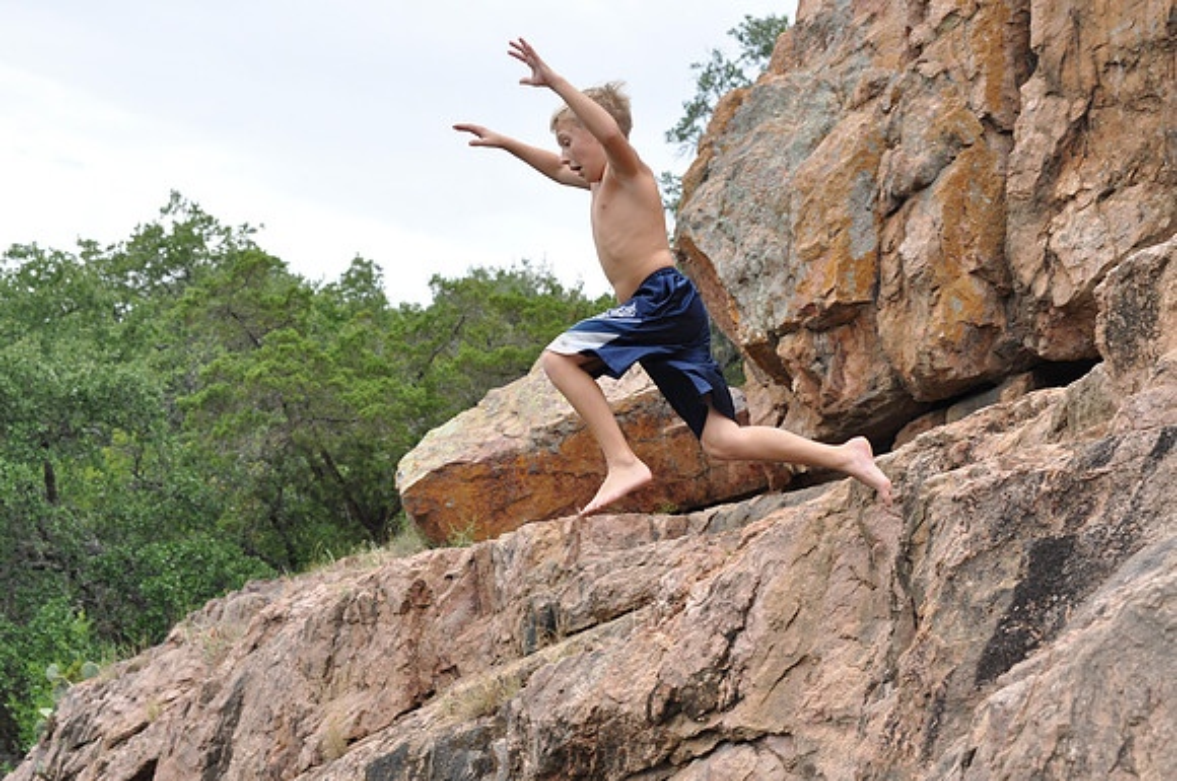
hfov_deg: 26.0
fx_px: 2547
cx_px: 588
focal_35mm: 78
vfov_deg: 17.4
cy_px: 390
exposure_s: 1/1250
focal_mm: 52
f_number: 5.6
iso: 400
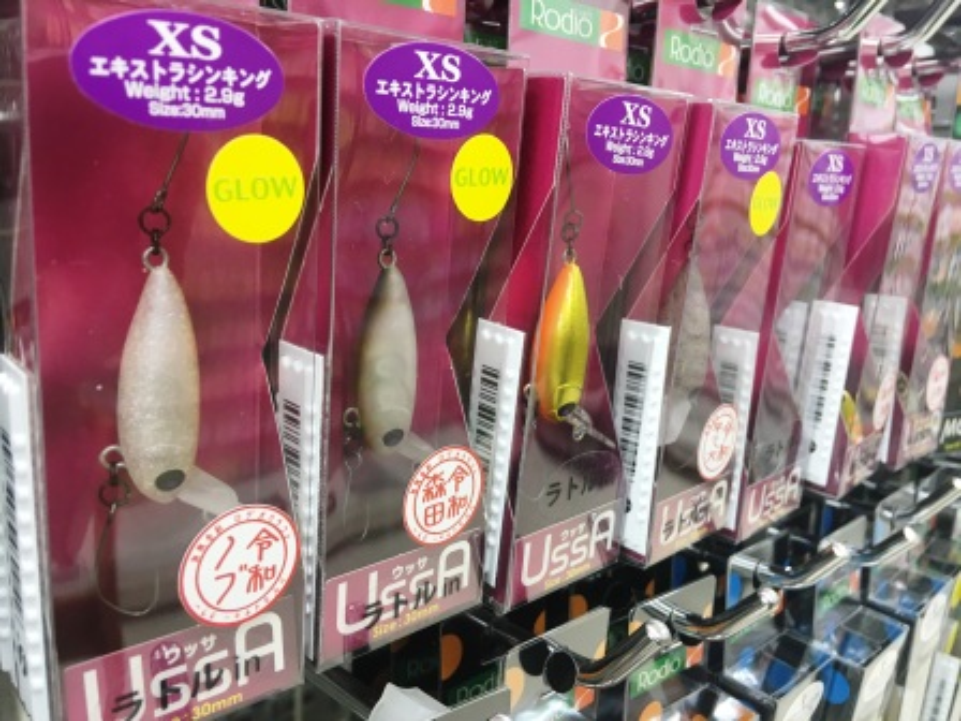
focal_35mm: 29
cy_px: 360
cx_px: 480
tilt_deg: -9.8
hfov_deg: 61.7
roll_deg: -2.3
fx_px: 805
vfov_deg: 48.2
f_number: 2.2
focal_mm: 4.15
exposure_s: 1/30
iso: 64
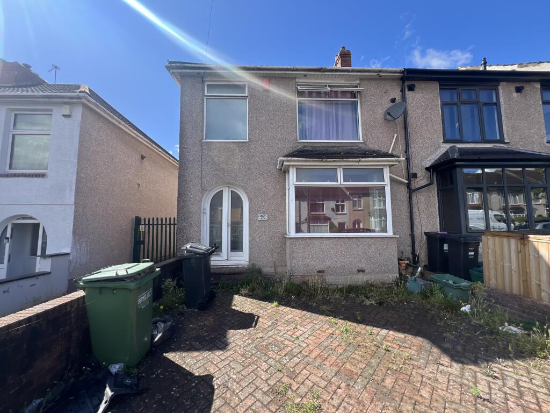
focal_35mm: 13
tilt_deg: +4.4
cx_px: 275
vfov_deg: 89.9
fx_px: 207
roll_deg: +0.8
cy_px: 206
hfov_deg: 106.2
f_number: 1.8
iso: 32
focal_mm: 1.57
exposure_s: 1/531
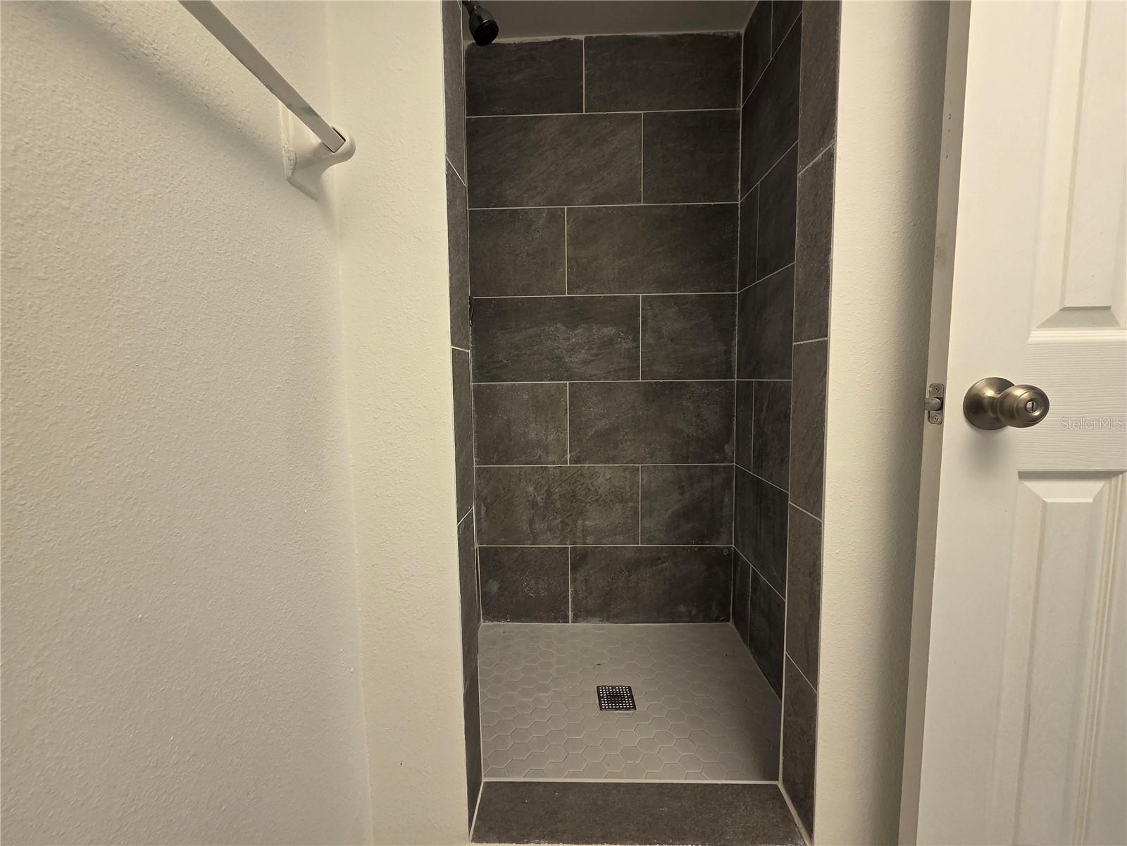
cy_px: 423
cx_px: 564
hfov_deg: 106.2
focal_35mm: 13
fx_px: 423
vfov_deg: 89.9
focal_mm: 2.2
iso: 160
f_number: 2.2
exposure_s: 1/60
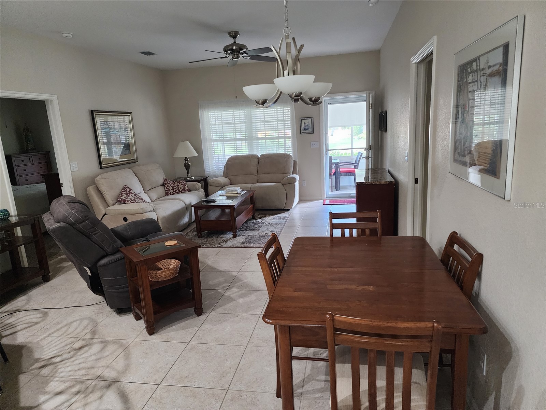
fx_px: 363
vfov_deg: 58.9
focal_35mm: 23
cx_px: 273
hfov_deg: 73.9
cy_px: 205
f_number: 1.8
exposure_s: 1/120
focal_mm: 6.4
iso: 640
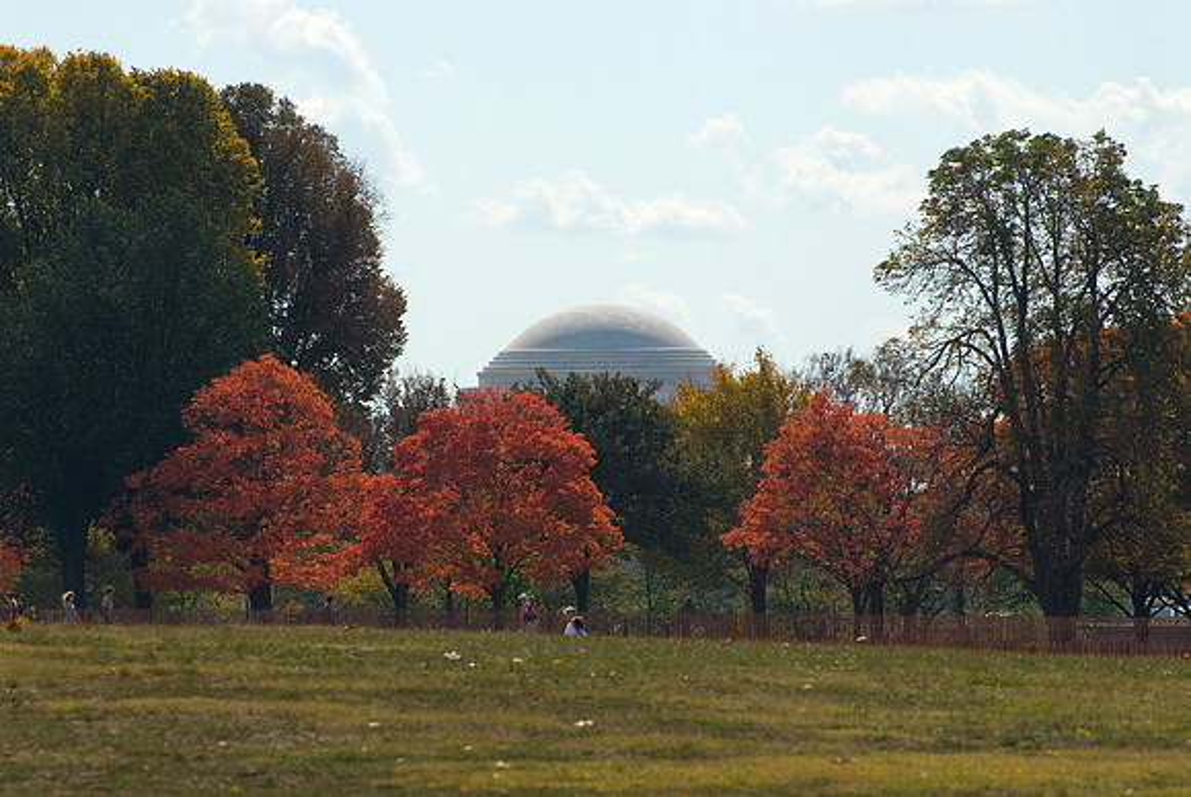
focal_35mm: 300
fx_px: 9935
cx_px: 596
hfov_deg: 6.9
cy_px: 398
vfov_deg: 4.6
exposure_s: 1/500
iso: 100
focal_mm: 200
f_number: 7.1
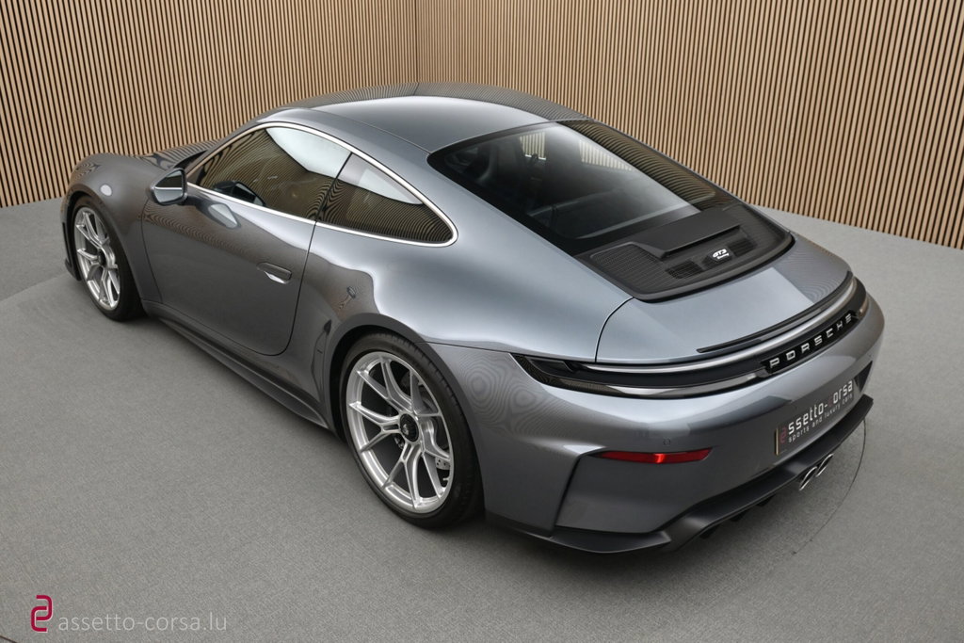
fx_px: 864
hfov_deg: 58.3
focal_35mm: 32
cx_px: 482
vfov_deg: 40.8
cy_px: 322
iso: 360
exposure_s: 1/30
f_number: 4
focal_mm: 21.5
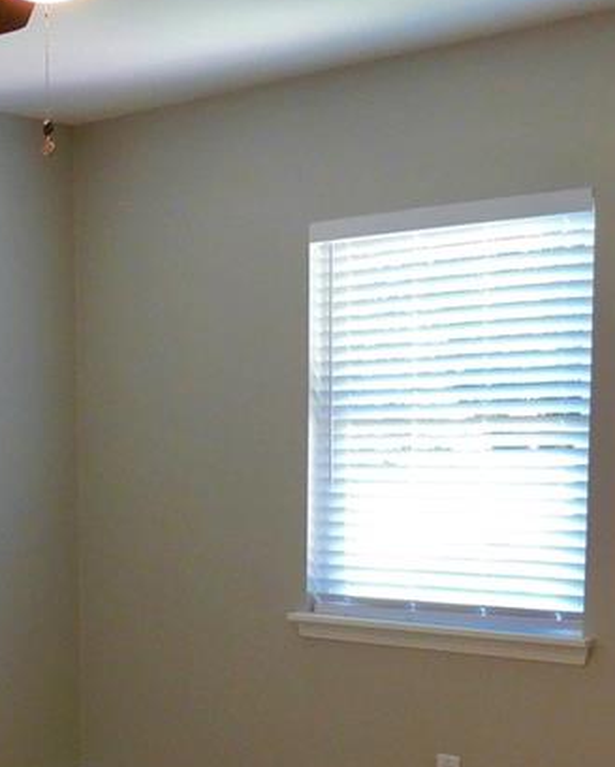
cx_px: -43
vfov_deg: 28.1
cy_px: 618
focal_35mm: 66
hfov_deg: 22.0
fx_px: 1500
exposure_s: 1/30
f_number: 3
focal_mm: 4
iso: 220
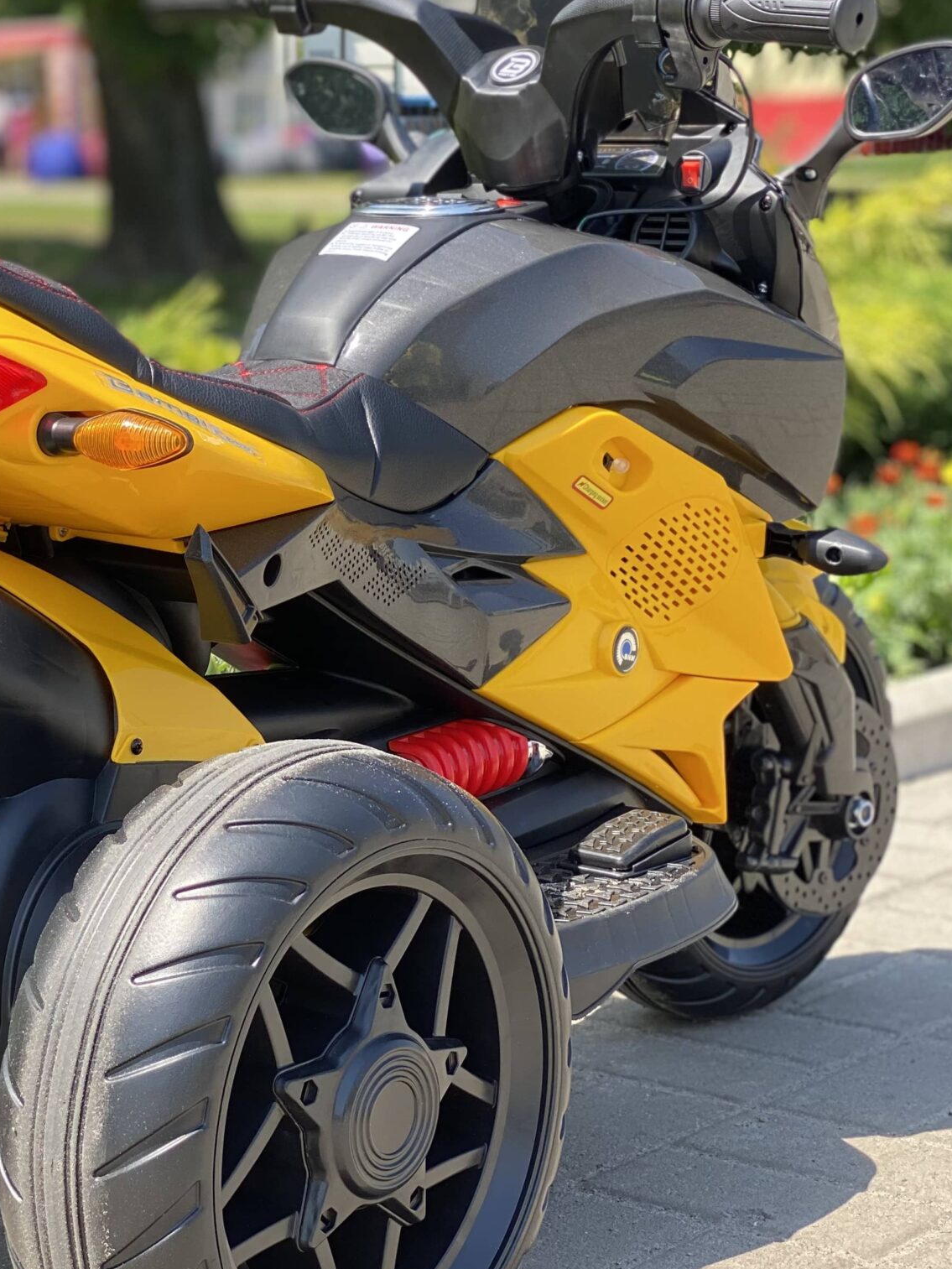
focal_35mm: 88
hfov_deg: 16.7
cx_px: 182
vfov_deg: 22.2
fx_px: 3226
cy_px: 557
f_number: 2
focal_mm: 6
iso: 20
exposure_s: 1/432
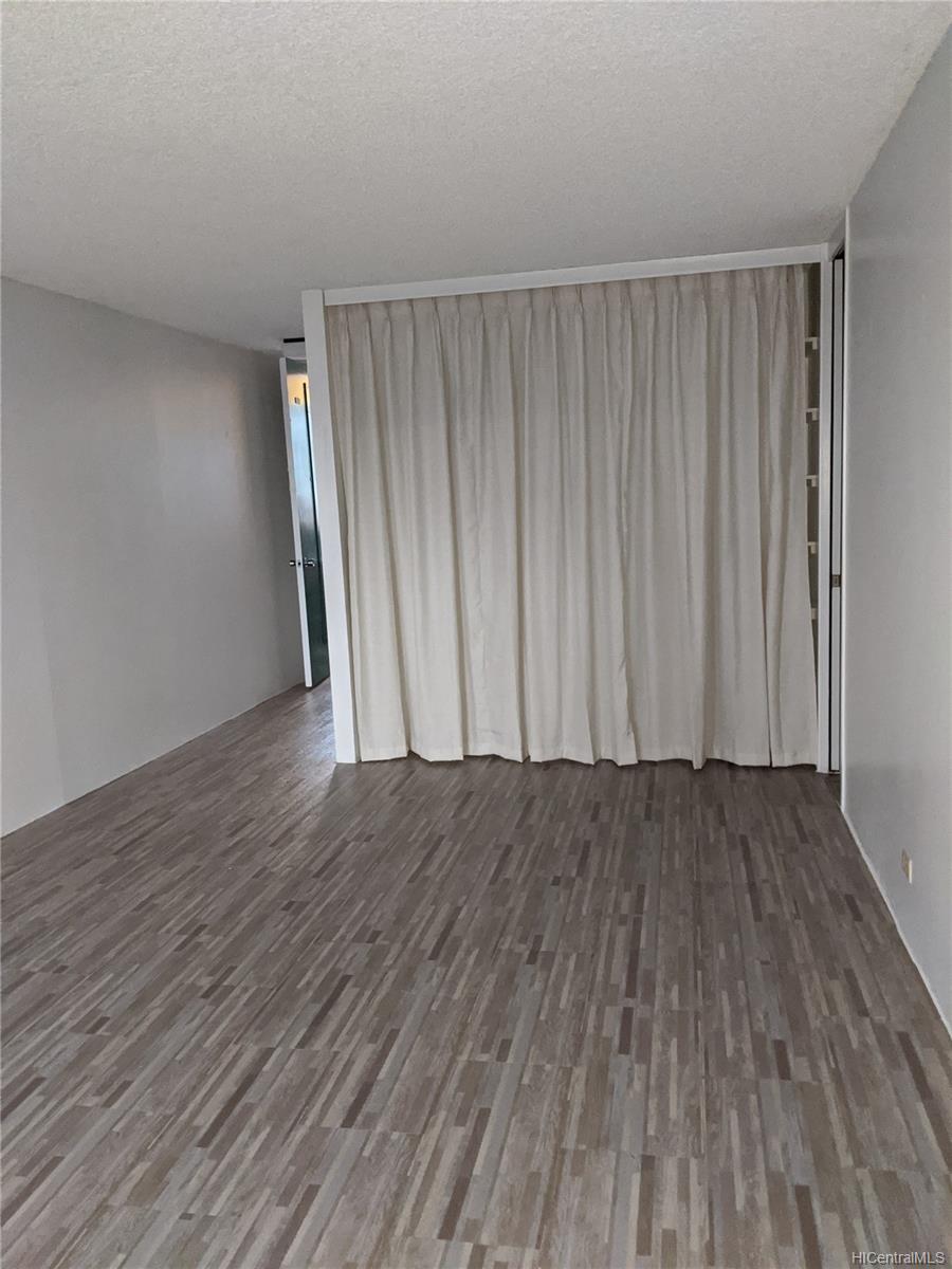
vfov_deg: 65.3
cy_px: 634
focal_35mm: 27
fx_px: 990
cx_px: 476
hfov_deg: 51.4
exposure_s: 1/8.58
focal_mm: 4.44
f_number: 1.8
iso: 996
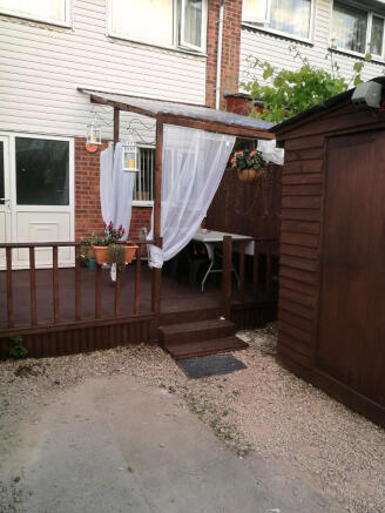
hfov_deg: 51.4
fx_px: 400
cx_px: 192
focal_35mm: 27
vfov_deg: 65.3
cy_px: 256
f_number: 2.2
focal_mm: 4.5
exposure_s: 1/50
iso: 100
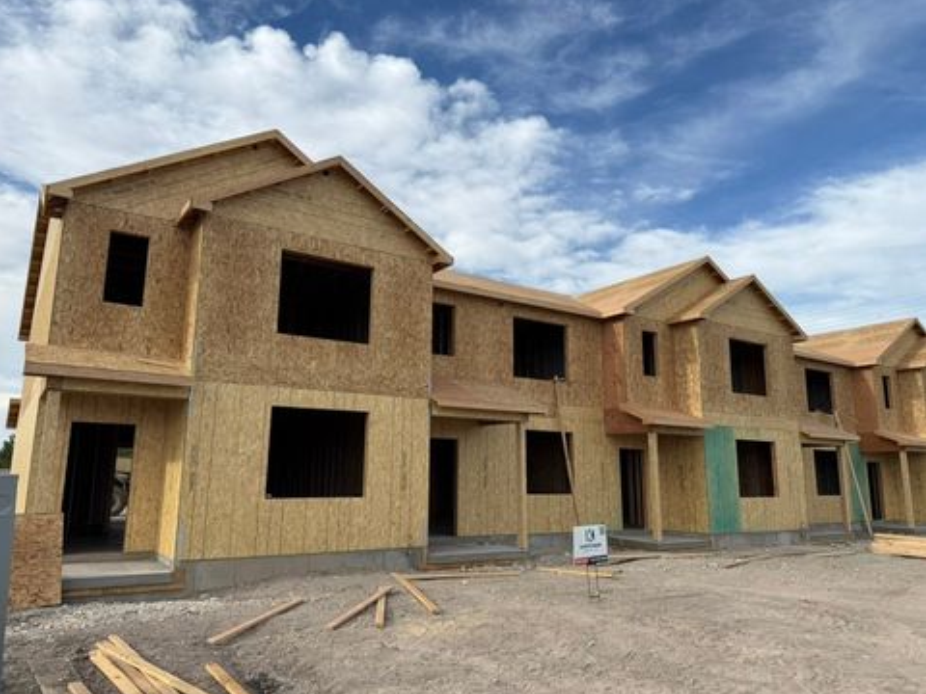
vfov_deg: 54.9
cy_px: 346
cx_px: 446
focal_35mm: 25
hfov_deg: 69.4
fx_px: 669
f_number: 1.78
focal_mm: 6.76
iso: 80
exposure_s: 1/3953
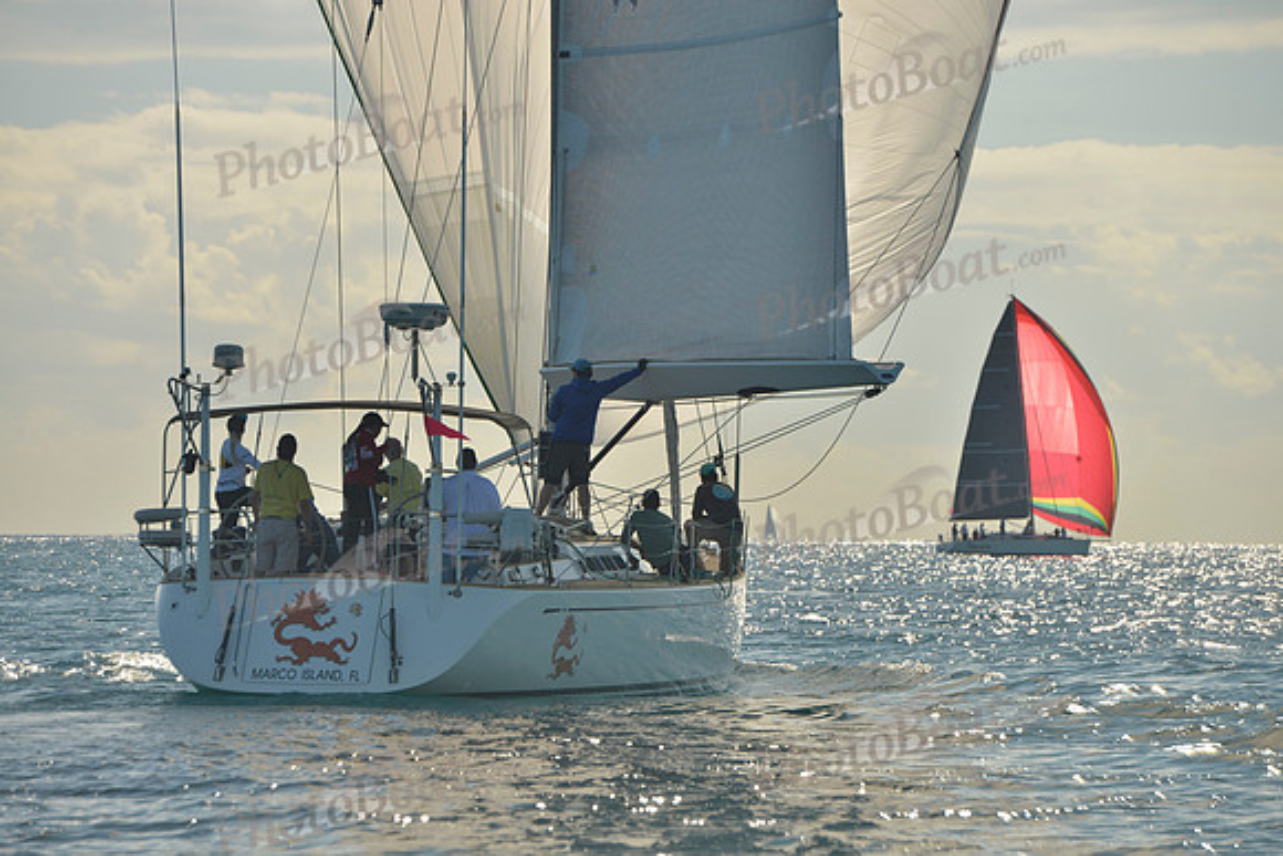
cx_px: 642
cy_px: 428
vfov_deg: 7.6
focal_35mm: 180
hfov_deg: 11.4
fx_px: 6416
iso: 200
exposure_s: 1/640
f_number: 8
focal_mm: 180
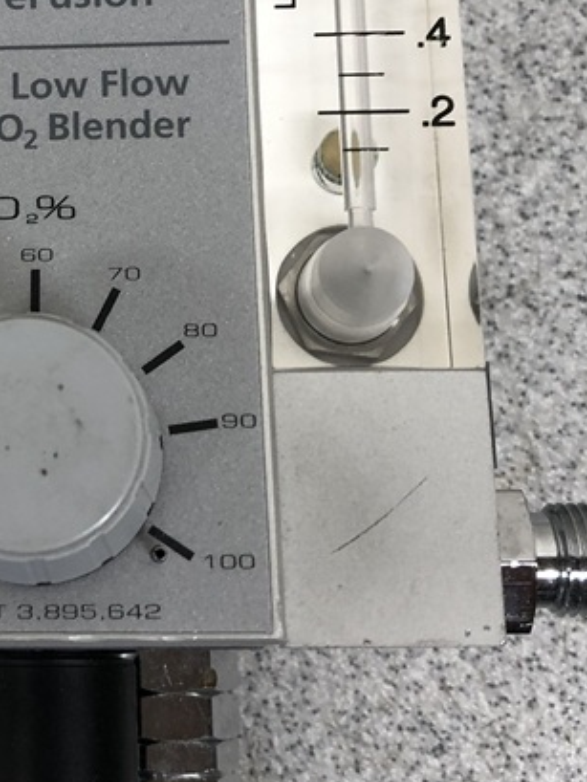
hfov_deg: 20.7
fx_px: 1559
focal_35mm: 69
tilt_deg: -84.9
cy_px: 214
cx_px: 15
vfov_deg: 27.8
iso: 25
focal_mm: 3.99
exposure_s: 1/30
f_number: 1.8
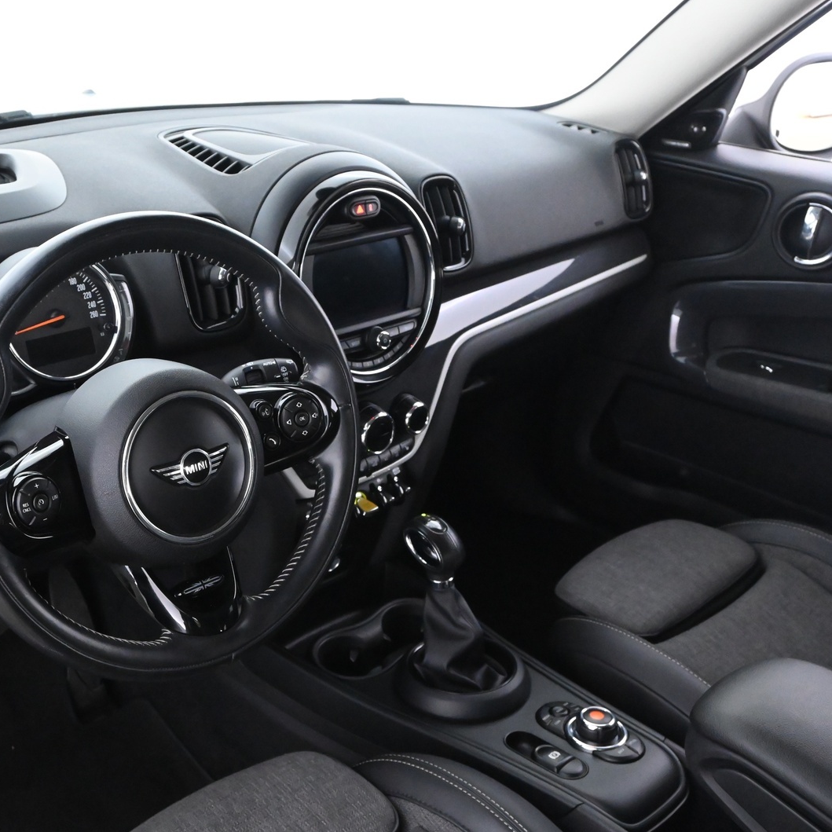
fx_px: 1061
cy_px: 409
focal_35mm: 39
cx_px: 274
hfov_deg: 42.2
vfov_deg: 42.8
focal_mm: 20
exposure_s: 1/25
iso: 6400
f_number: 5
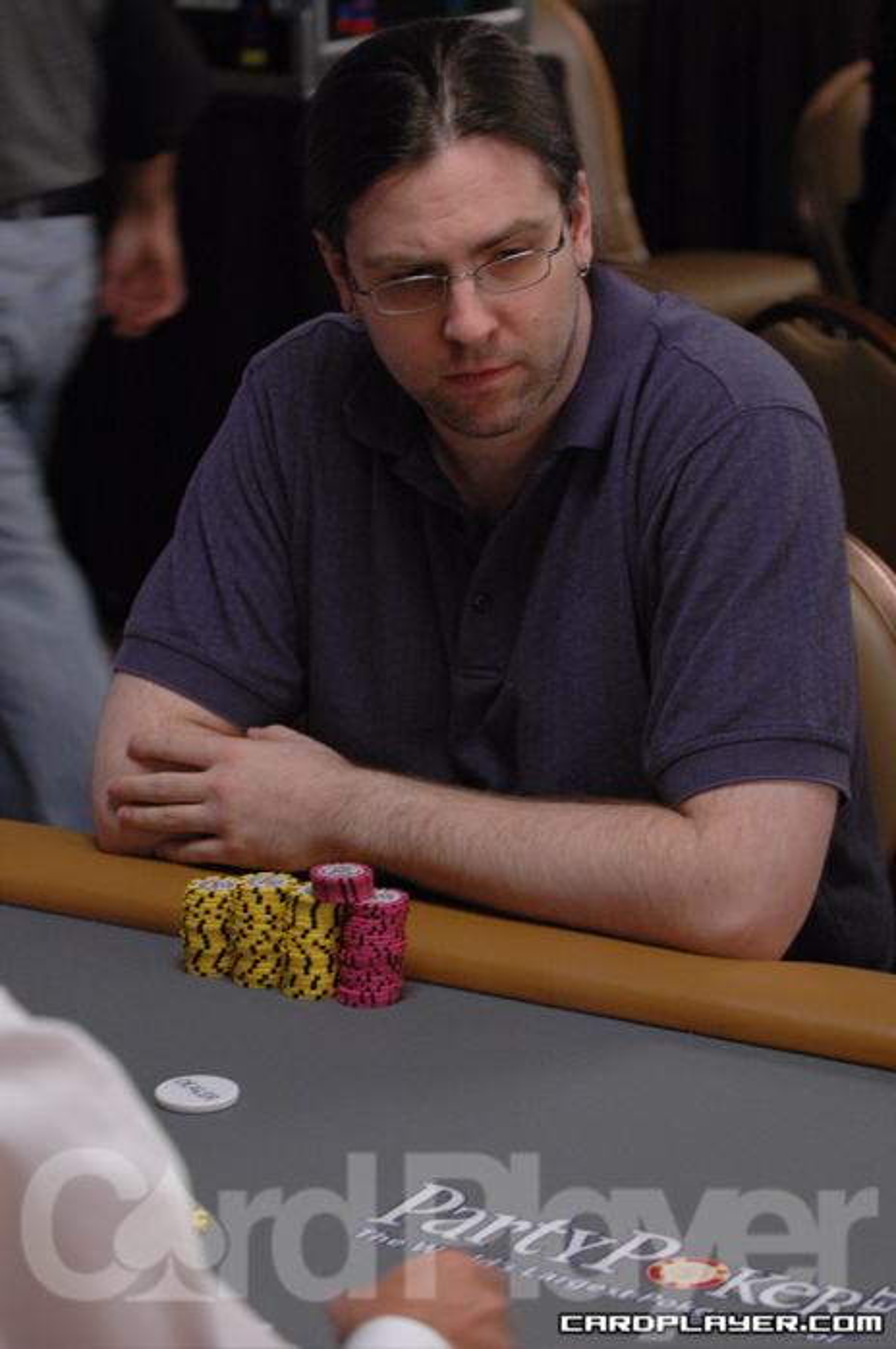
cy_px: 674
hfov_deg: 13.0
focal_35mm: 105
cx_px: 448
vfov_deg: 19.5
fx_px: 3931
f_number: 4
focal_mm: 70
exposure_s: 1/50
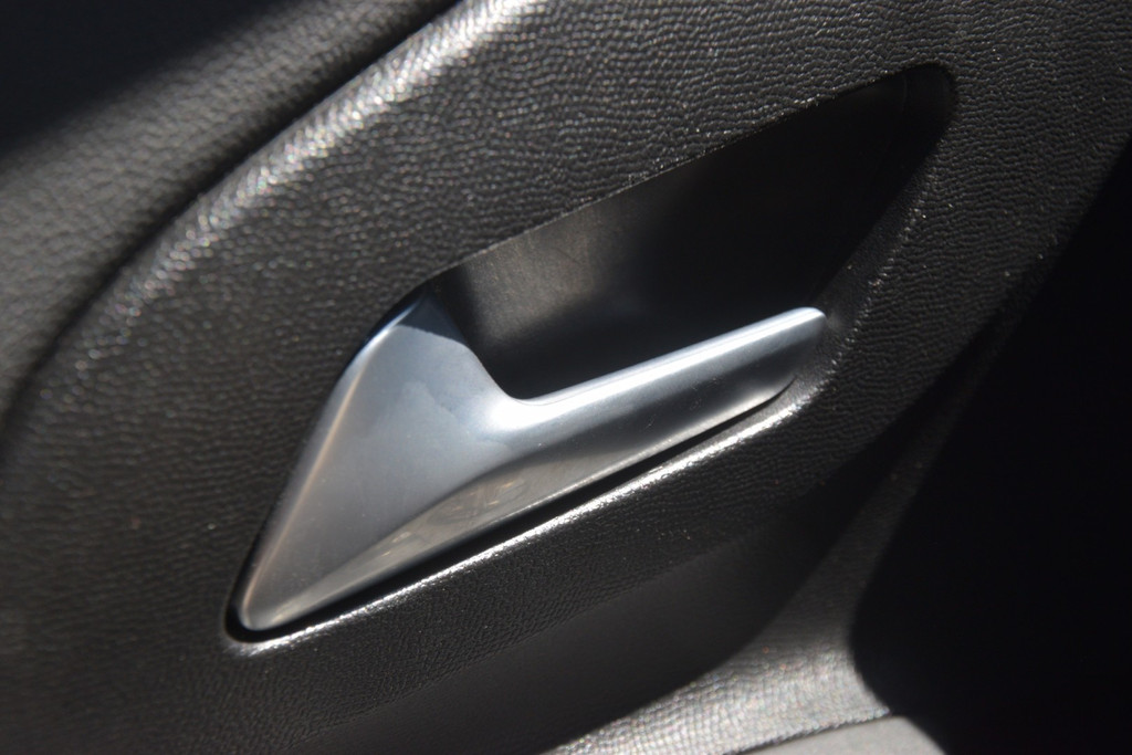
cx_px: 566
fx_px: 3066
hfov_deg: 20.9
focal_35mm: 98
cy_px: 378
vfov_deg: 14.0
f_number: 8
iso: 400
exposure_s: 1/250
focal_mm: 65
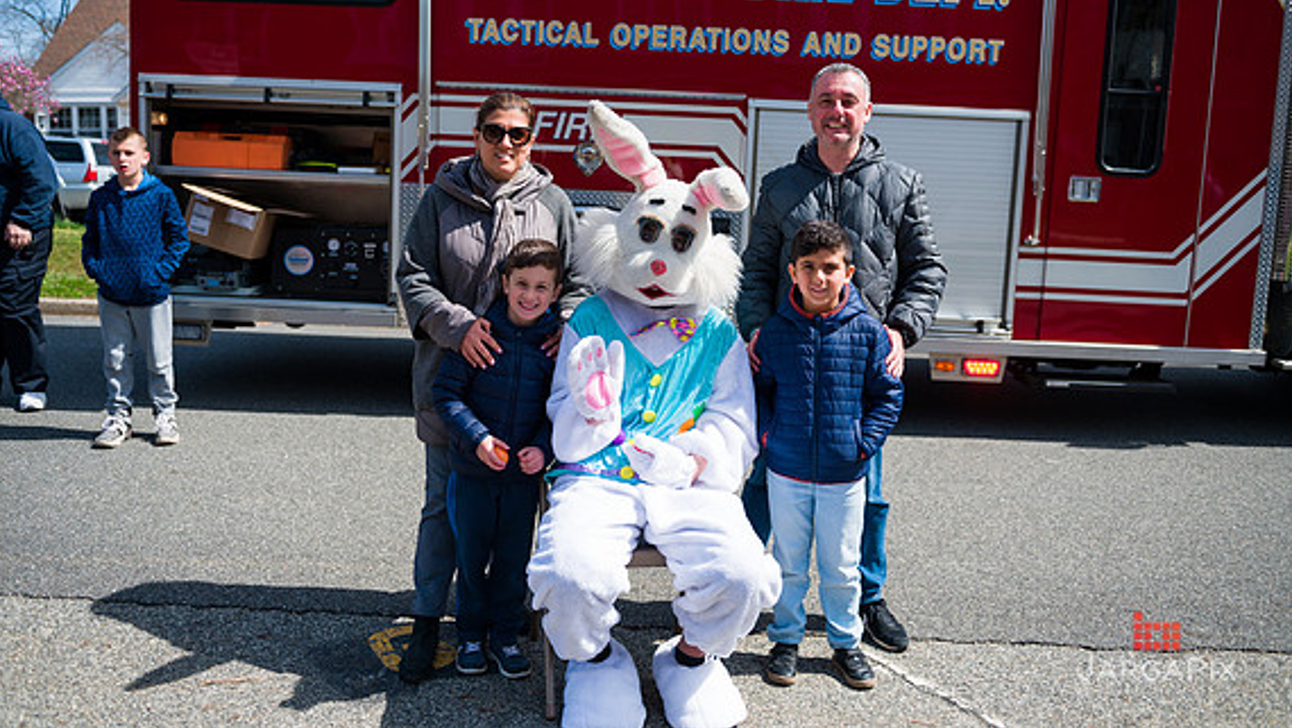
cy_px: 293
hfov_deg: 59.5
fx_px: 1131
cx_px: 637
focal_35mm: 33
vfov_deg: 35.5
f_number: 4
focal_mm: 31
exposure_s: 1/3200
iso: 200
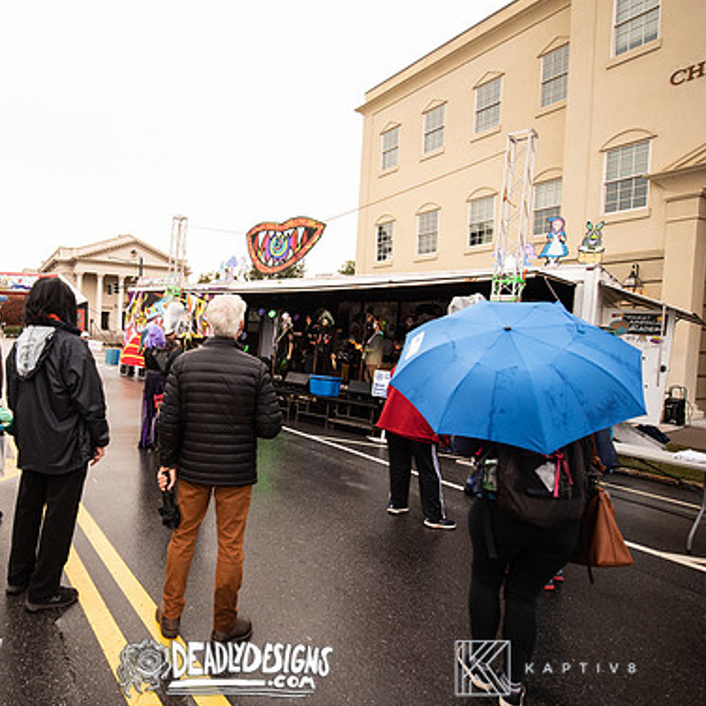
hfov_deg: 66.9
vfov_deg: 72.1
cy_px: 352
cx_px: 163
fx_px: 485
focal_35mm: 21
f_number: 3.5
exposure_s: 1/320
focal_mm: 16
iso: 400
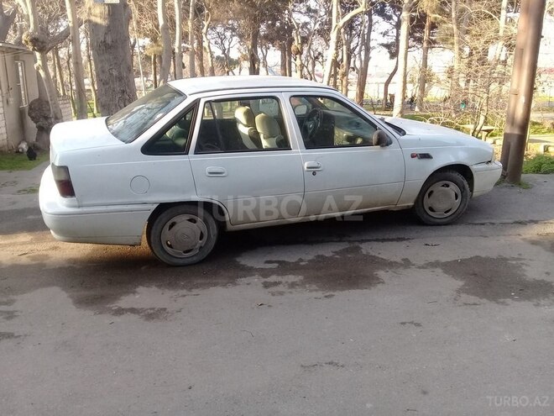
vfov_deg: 45.4
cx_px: 277
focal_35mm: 31
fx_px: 496
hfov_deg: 58.4
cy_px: 208
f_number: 2.2
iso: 64
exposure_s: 1/116
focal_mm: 3.3
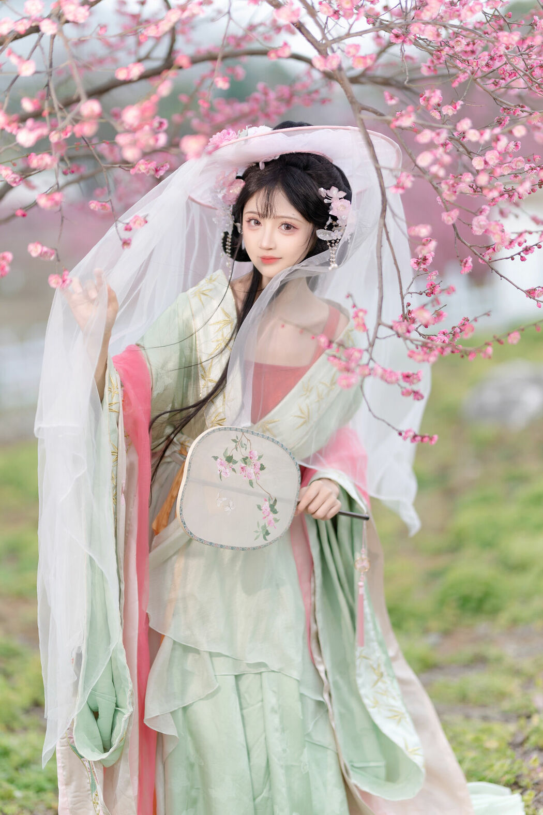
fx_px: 1923
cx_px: 272
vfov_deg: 23.9
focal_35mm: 85
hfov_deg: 16.1
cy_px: 408
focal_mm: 85
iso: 100
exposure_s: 1/500
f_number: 1.4
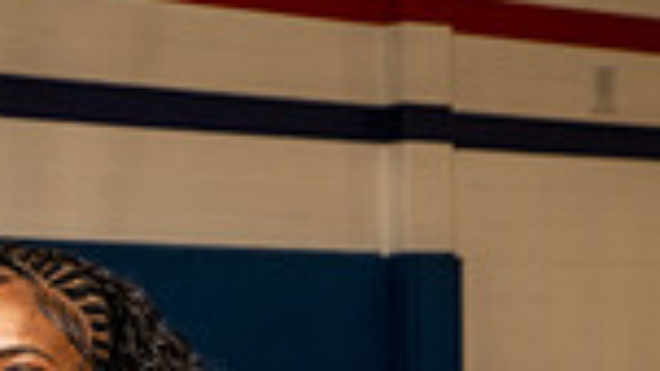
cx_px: 66
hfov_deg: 13.7
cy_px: 952
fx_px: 2731
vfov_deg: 7.2
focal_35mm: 156
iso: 320
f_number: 7.1
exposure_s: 1/250
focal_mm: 50
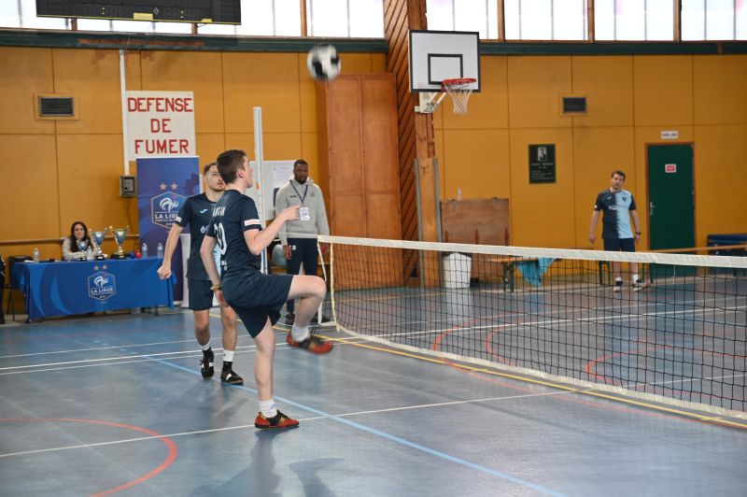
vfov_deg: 19.4
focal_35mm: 70
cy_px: 248
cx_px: 374
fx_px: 1451
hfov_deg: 28.9
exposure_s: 1/125
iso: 560
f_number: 2.8
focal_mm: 70
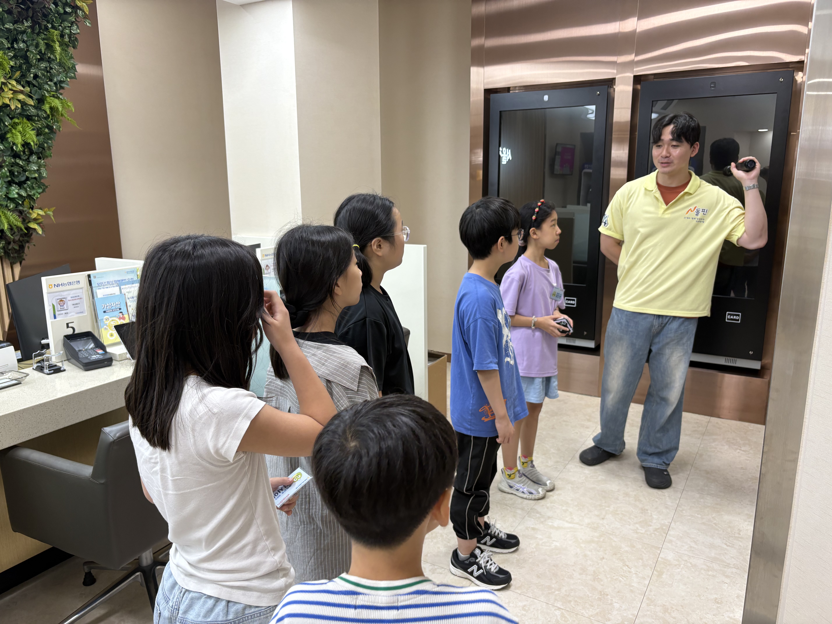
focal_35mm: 26
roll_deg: +1.1
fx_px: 625
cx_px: 416
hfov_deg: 67.3
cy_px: 312
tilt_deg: -11.9
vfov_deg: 53.1
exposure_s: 1/60
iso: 100
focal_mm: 5.96
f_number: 1.6
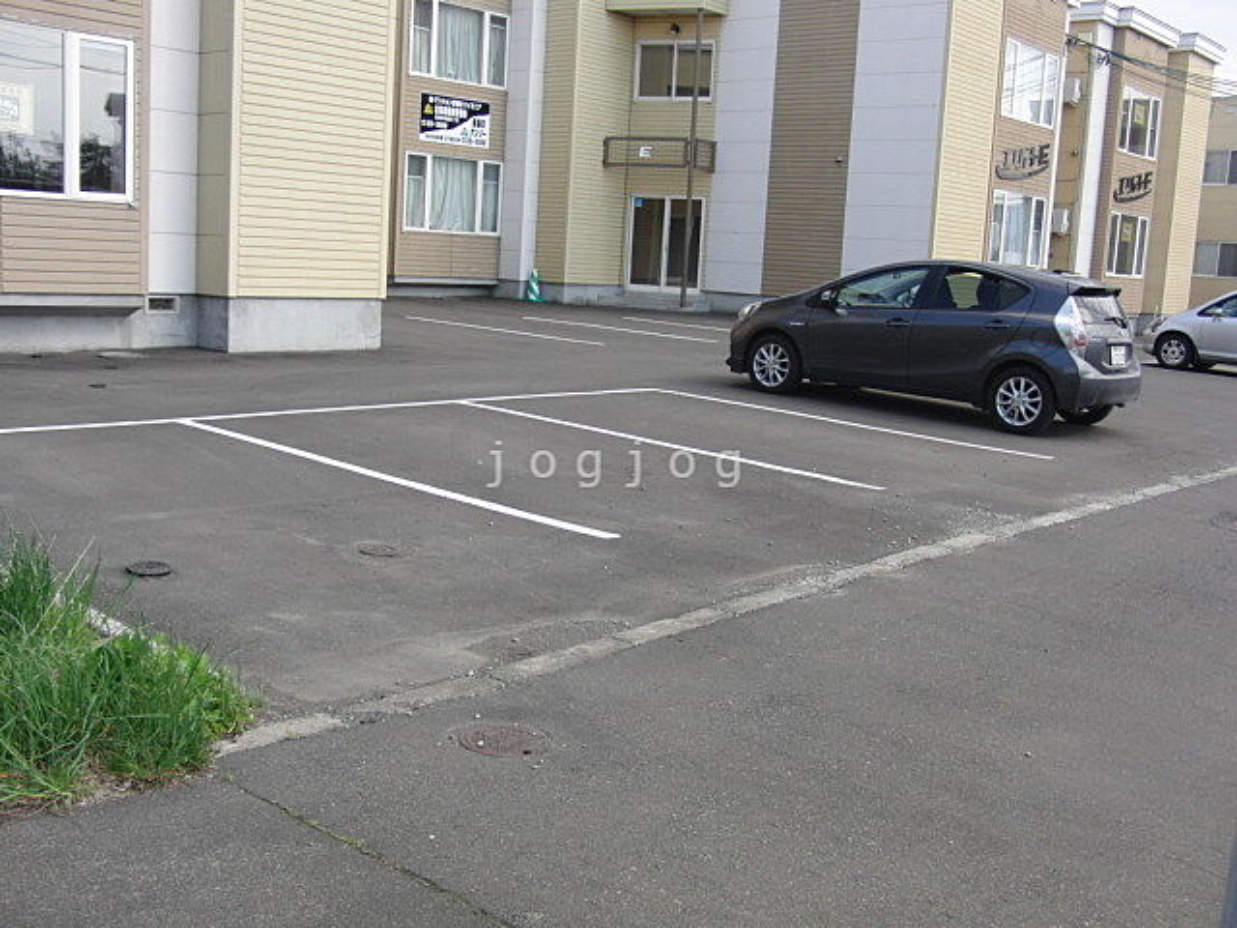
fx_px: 1322
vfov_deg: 38.7
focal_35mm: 37
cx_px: 618
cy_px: 464
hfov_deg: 50.1
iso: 100
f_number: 3.6
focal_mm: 6.42
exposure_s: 1/400
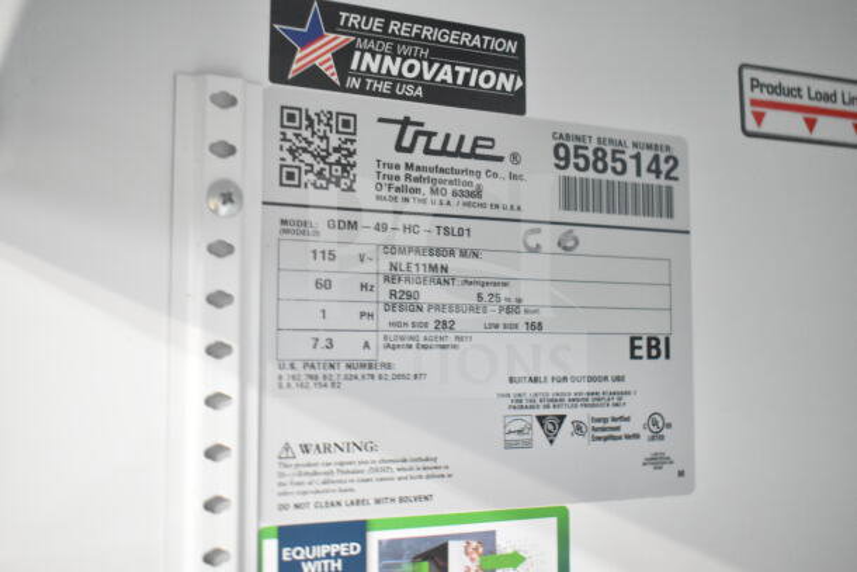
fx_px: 1036
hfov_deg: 45.0
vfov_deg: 30.9
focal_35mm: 44
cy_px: 286
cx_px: 428
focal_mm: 29
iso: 7200
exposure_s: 1/50
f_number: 4.2
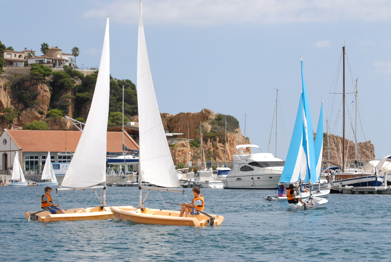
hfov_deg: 19.4
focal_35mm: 105
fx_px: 1142
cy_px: 131
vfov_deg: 13.1
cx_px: 196
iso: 100
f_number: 5.6
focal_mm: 70
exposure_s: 1/400
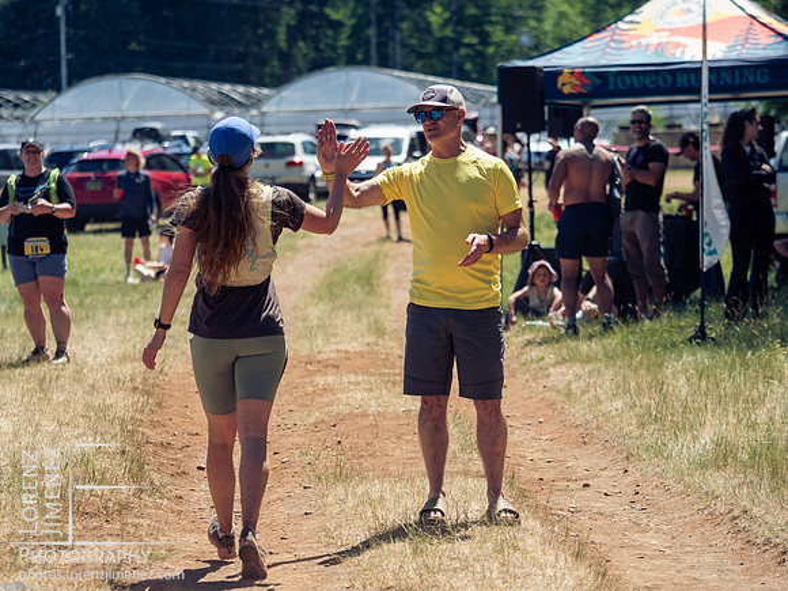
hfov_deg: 12.5
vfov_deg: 9.4
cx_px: 394
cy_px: 296
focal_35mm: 158
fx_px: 3597
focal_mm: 79
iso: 250
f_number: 2.8
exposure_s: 1/2000
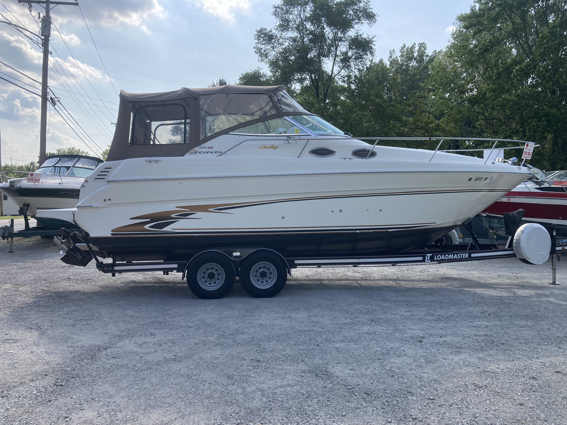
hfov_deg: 63.4
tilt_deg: -2.1
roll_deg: -0.9
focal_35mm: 28
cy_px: 212
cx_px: 284
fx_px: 459
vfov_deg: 49.7
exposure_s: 1/1350
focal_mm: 3.99
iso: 20
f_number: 1.8
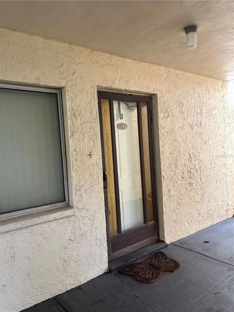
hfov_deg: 53.0
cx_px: 117
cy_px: 156
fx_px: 234
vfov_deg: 67.3
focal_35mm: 26
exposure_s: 1/121
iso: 40
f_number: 1.6
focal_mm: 5.96
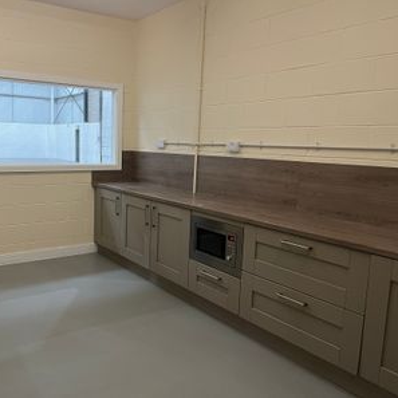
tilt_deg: -8.9
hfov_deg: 51.5
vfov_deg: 52.5
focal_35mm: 31
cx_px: 131
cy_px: 198
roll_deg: -1.2
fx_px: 403
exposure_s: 1/50
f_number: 1.6
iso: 250
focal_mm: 5.1
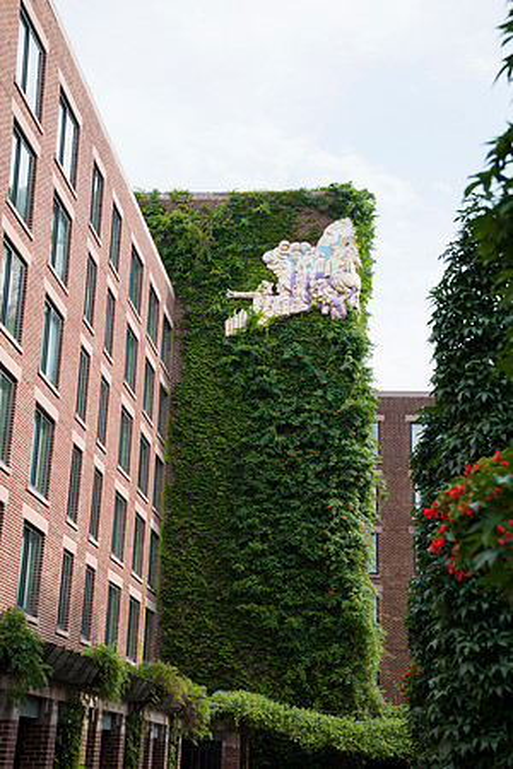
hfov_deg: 25.1
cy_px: 384
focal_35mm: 54
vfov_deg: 36.9
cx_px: 256
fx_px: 1154
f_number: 4
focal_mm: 54
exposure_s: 1/400
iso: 100
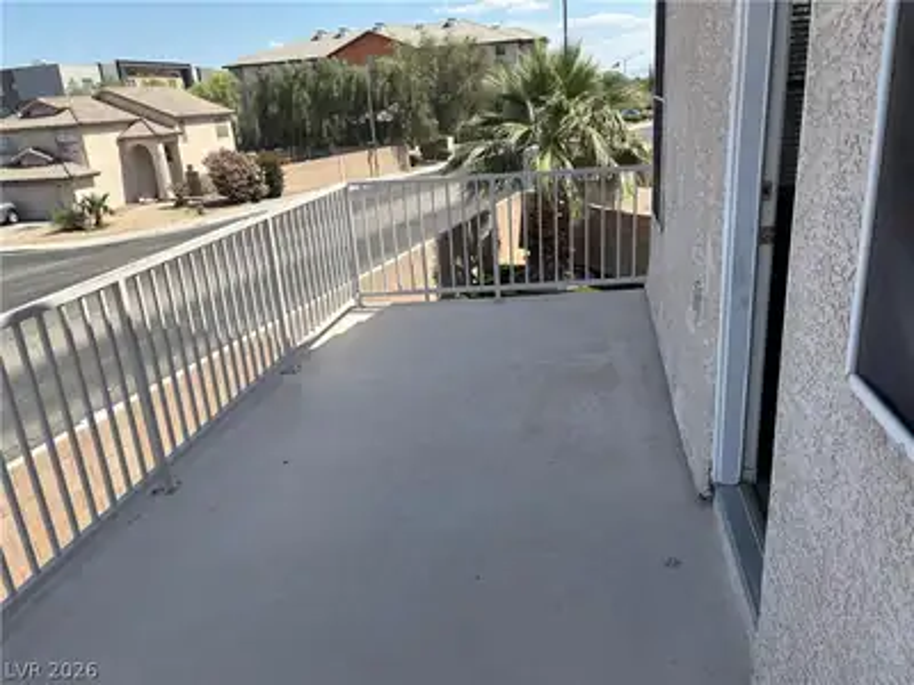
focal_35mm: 26
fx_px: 687
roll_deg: +4.7
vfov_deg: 53.1
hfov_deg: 67.3
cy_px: 342
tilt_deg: -17.8
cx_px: 457
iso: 50
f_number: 1.6
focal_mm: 5.96
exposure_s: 1/2208
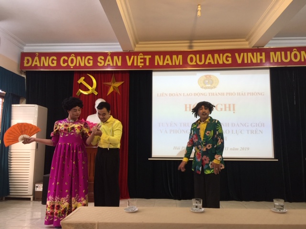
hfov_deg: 61.7
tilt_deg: +9.1
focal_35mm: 29
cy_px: 114
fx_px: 256
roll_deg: -2.8
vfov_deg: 48.2
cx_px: 153
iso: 32
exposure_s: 1/33
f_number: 2.2
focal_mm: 4.15
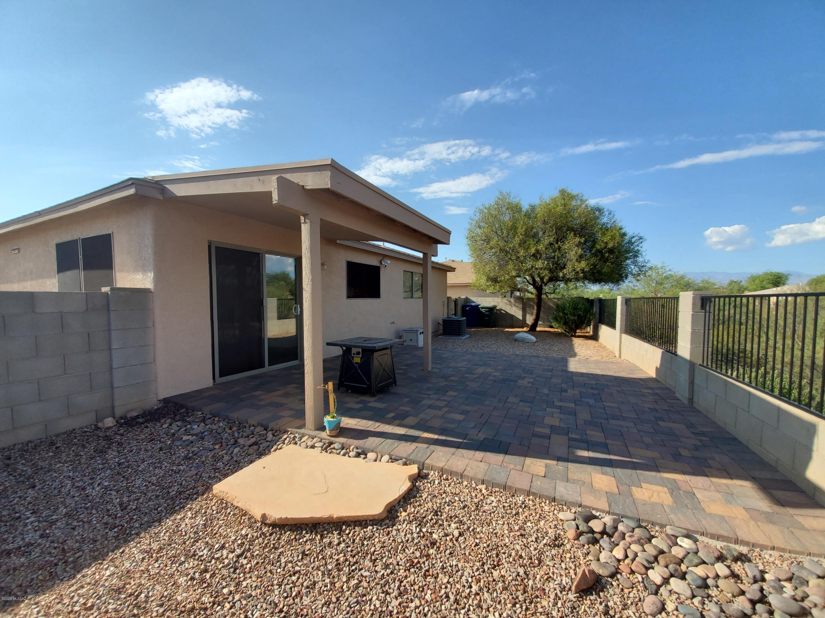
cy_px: 309
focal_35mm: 13
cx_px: 412
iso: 50
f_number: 2.2
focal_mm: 1.8
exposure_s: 1/897
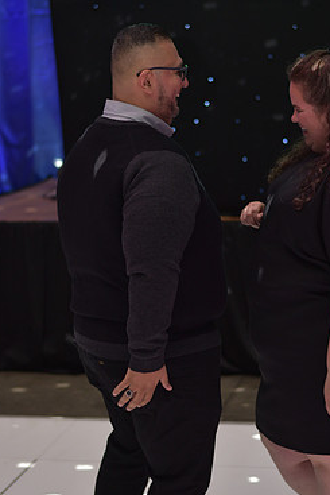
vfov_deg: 22.1
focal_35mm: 92
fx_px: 1264
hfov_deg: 14.9
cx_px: 193
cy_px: 228
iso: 250
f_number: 1.8
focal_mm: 50
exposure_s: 1/200
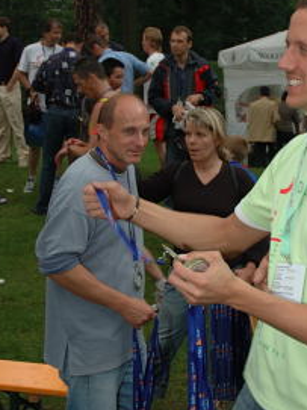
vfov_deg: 29.4
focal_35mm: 66
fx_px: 781
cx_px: 235
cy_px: 174
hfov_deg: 22.0
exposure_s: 1/60
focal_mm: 22
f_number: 4
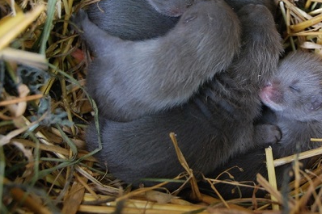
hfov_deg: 24.7
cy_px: 61
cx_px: 197
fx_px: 733
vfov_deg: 16.6
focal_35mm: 82
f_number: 4.2
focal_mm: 34
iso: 800
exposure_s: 1/40
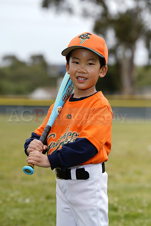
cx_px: 76
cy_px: 113
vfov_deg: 12.4
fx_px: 1037
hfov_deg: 8.3
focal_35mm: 165
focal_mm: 165
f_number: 5.6
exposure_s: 1/250
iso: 50
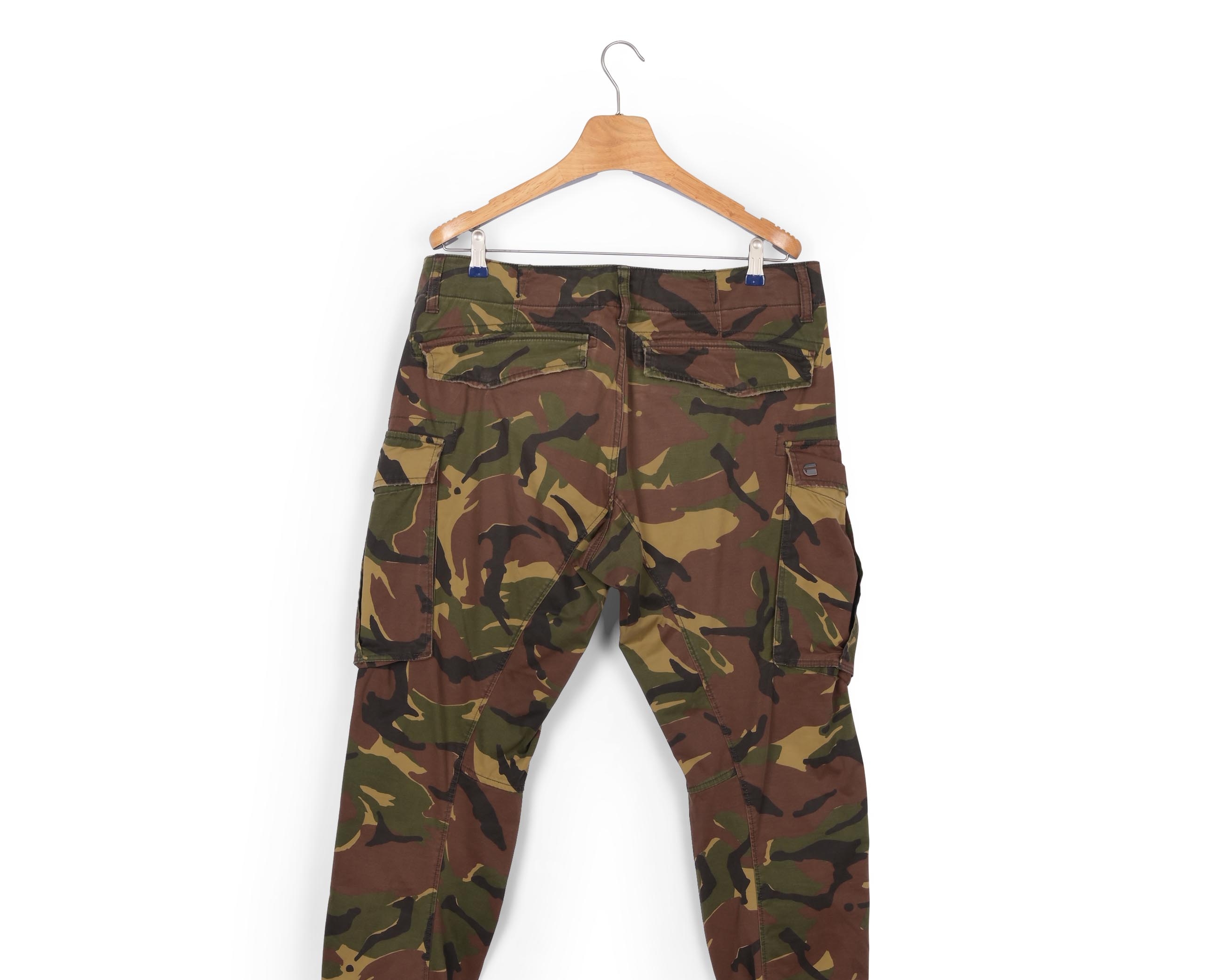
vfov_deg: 28.3
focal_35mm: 53
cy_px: 708
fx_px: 1922
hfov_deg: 35.4
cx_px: 618
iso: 100
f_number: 13
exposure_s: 1/125
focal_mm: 37
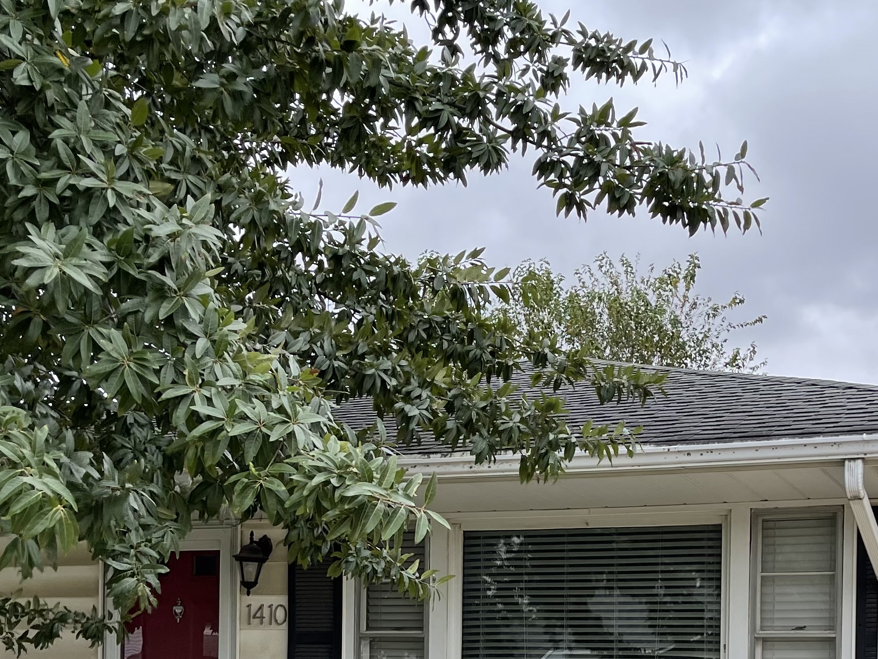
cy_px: 670
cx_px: 555
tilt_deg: -0.8
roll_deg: -1.1
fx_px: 1497
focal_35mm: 59
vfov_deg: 23.7
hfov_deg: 32.5
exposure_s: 1/818
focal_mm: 5.1
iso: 32
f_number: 1.6
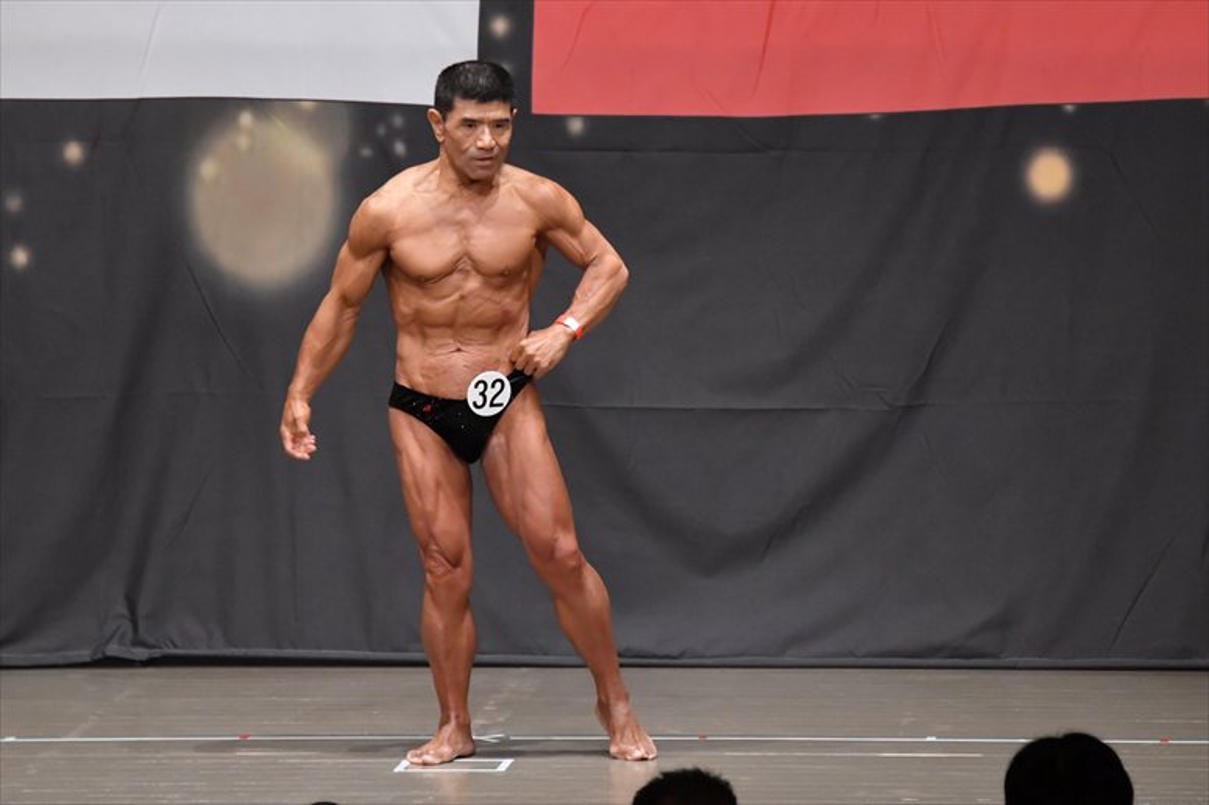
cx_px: 604
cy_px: 402
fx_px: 8560
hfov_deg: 8.1
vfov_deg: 5.4
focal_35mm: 255
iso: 6400
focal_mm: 170
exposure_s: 1/400
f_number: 5.6
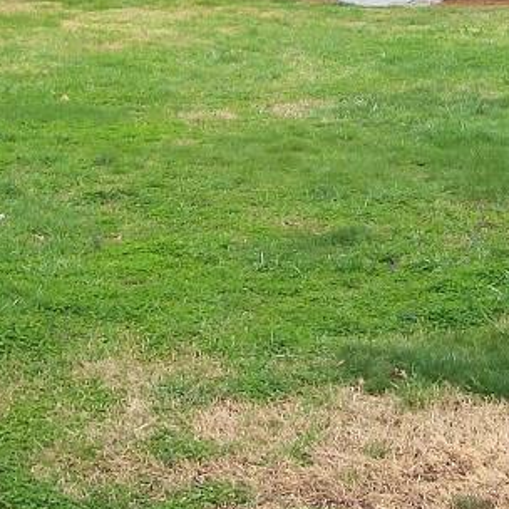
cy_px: -70
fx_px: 1780
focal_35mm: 107
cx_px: 390
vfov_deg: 15.8
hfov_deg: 16.2
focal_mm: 6
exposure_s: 1/326
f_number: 2.7
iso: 80
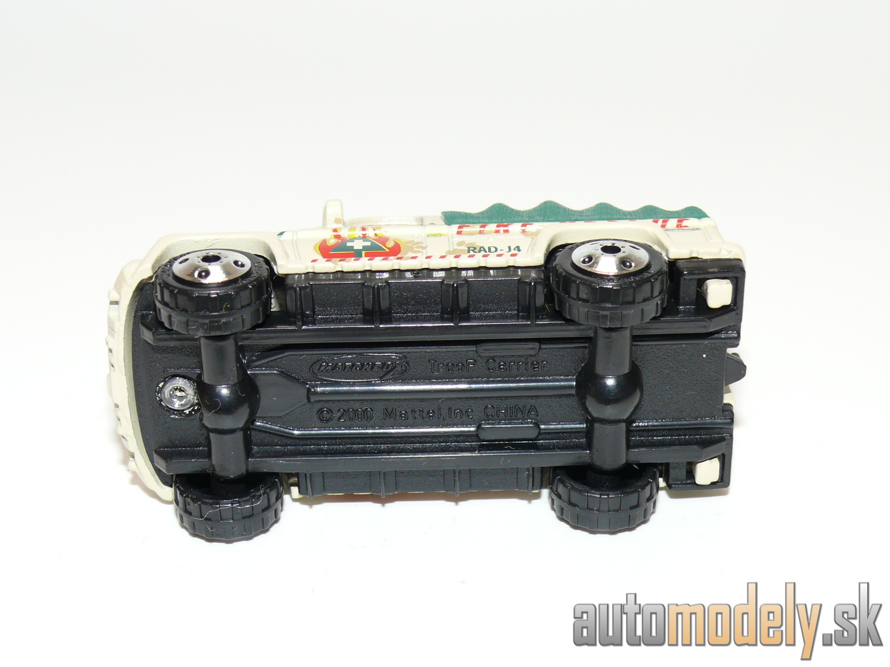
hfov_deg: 28.2
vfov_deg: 21.3
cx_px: 445
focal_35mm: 69
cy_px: 334
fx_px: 1774
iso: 100
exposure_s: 1/30
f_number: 4
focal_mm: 11
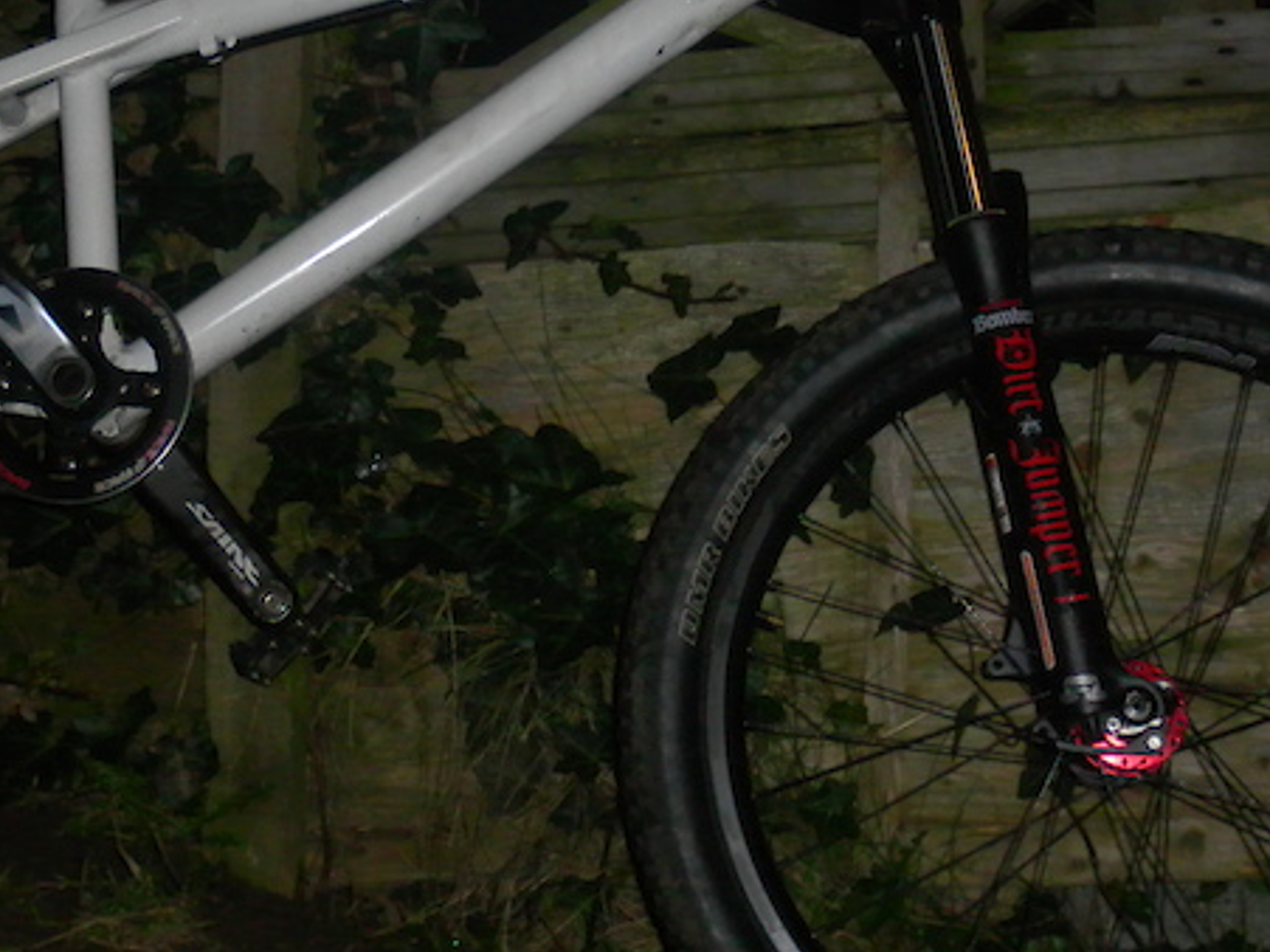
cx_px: 422
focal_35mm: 75
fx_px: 2751
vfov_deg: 19.5
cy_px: 265
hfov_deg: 25.9
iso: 200
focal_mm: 5.8
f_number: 3.5
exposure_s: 1/50
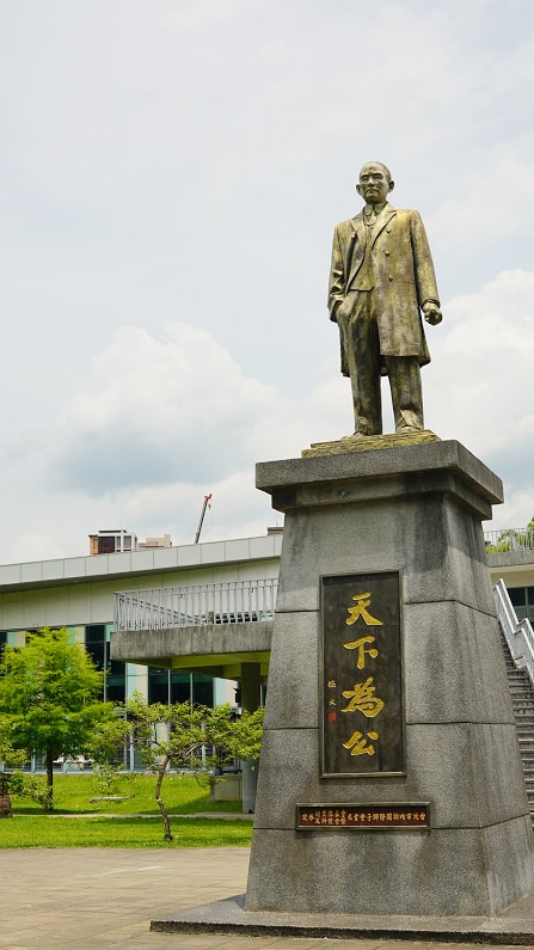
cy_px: 477
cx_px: 294
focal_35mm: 49
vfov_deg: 42.1
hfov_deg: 24.4
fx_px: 1234
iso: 100
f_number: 9
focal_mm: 31
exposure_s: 1/125
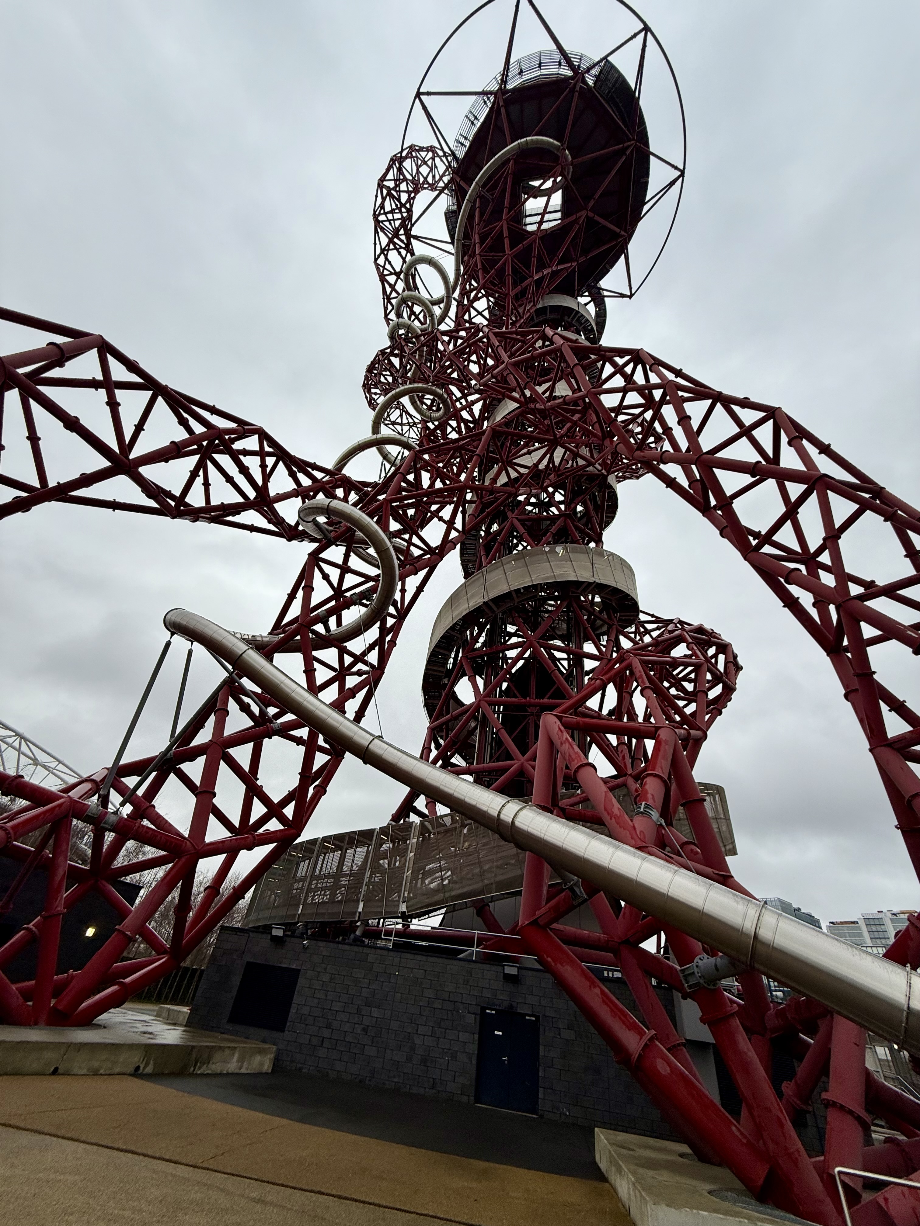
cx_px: 460
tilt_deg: +39.0
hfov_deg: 85.7
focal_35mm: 14
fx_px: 496
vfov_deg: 102.1
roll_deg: -9.8
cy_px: 613
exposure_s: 1/306
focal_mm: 2.22
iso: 50
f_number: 2.2
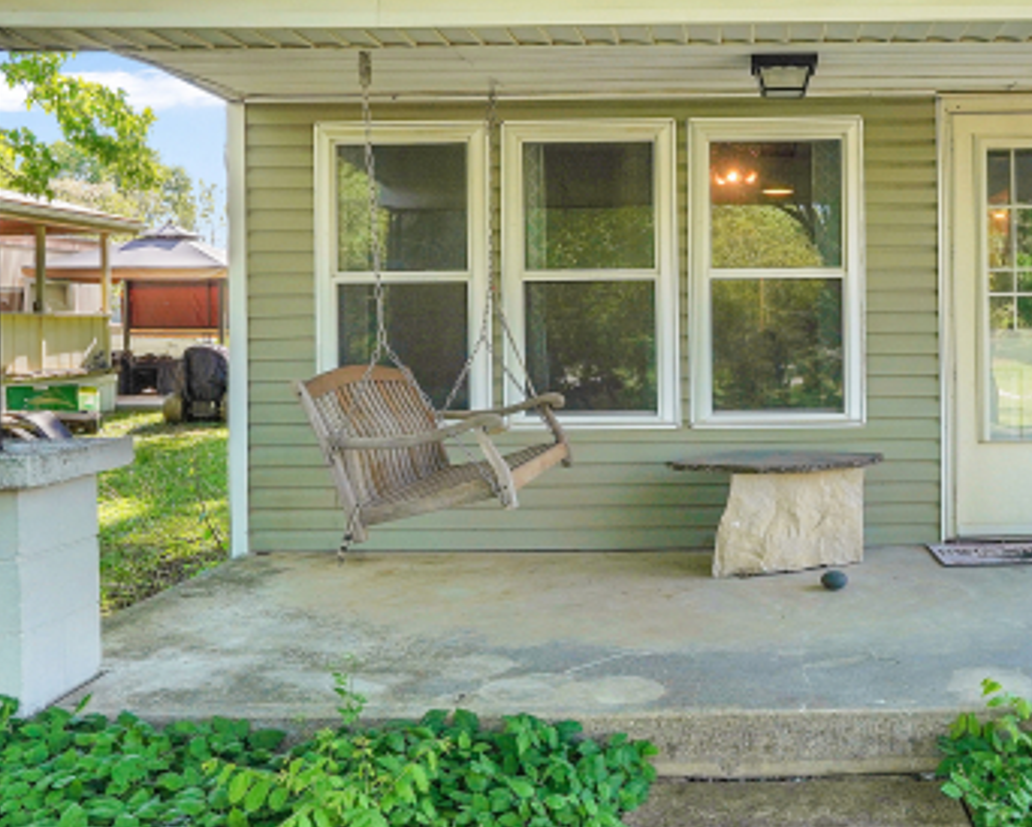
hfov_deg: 46.5
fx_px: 1162
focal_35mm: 38
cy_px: 374
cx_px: 751
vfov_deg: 39.1
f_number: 9
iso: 400
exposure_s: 1/320
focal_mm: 18.5
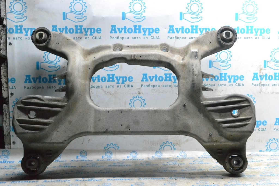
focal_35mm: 44
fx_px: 337
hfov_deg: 45.0
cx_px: 140
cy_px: 93
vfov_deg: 30.9
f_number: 9
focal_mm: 29
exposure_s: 1/160
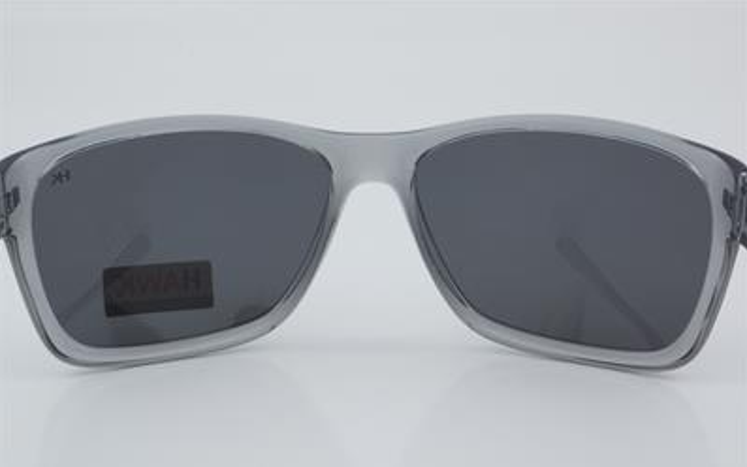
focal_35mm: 77
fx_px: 1567
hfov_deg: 26.8
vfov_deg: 16.9
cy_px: 247
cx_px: 374
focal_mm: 50
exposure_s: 1/4
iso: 100
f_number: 32
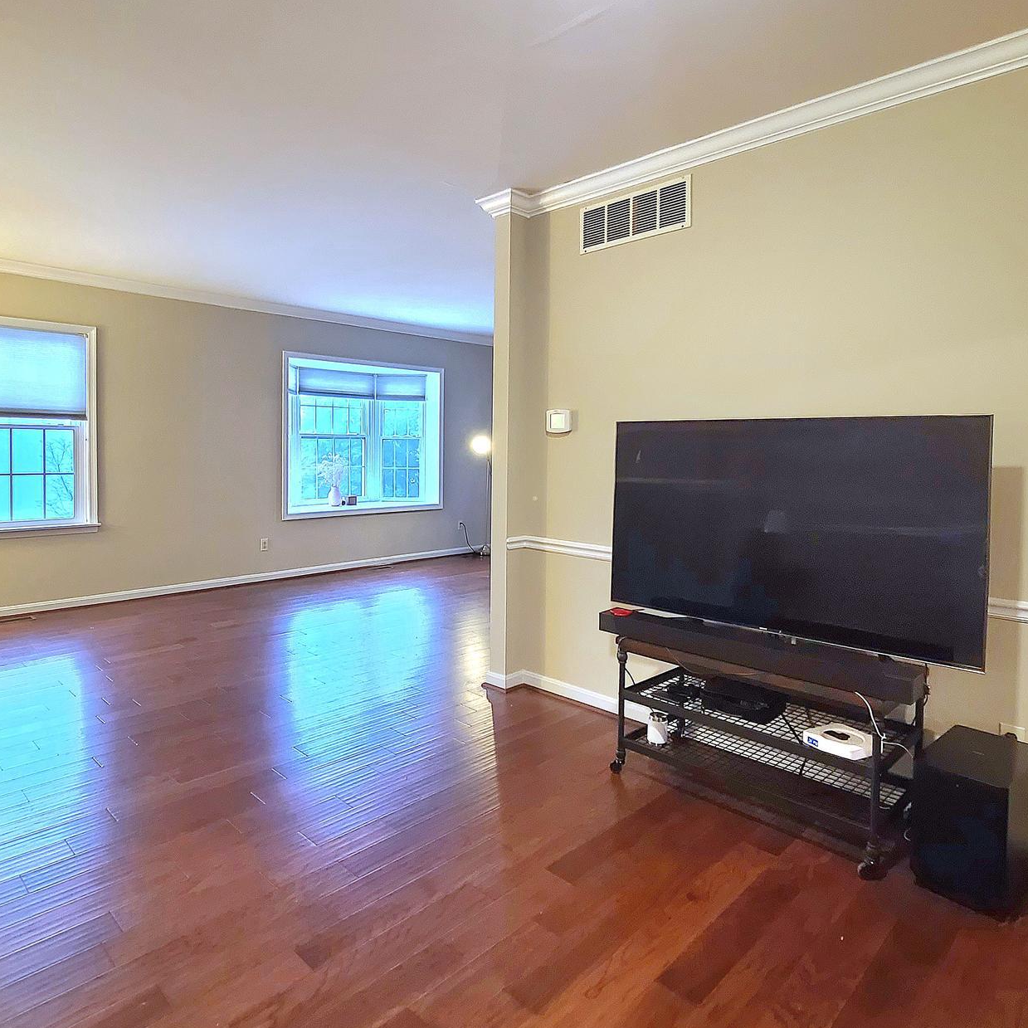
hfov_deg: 77.7
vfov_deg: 77.4
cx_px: 526
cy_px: 461
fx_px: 638
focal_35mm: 19
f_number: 2.2
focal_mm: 2.2
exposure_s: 1/30
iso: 320
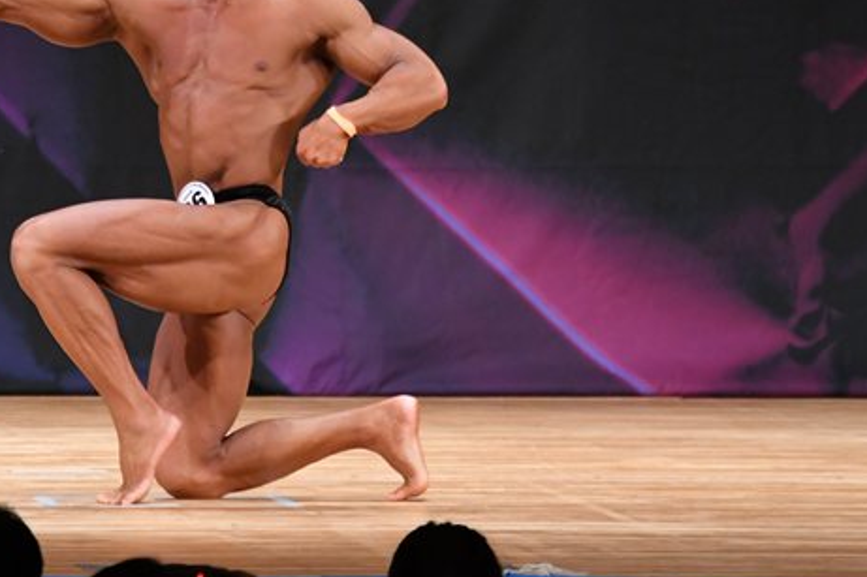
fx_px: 11531
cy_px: 143
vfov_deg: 2.9
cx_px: 223
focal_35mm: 479
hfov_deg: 4.3
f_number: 5.6
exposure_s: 1/400
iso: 3200
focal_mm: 190
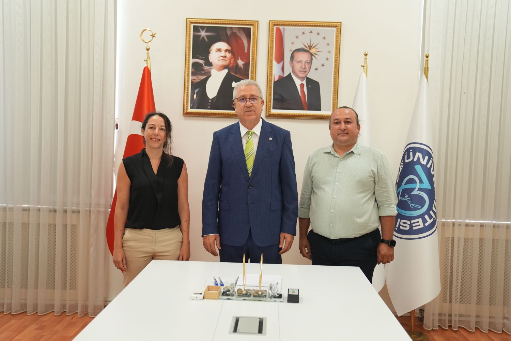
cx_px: 256
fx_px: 525
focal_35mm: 37
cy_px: 170
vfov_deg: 35.9
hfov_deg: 51.9
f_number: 3.2
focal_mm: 37
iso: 1600
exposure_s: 1/125
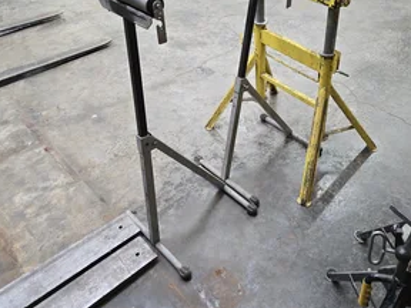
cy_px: 110
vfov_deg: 43.7
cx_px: 265
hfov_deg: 55.9
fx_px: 380
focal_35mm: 32
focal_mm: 5.4
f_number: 1.8
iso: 400
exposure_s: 1/120
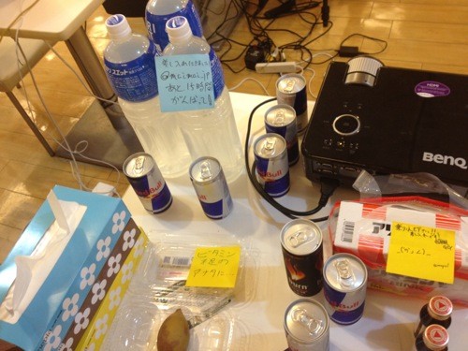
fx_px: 473
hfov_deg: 52.6
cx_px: 234
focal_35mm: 35
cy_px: 176
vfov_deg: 40.7
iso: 125
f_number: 2.4
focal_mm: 4.28
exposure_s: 1/20
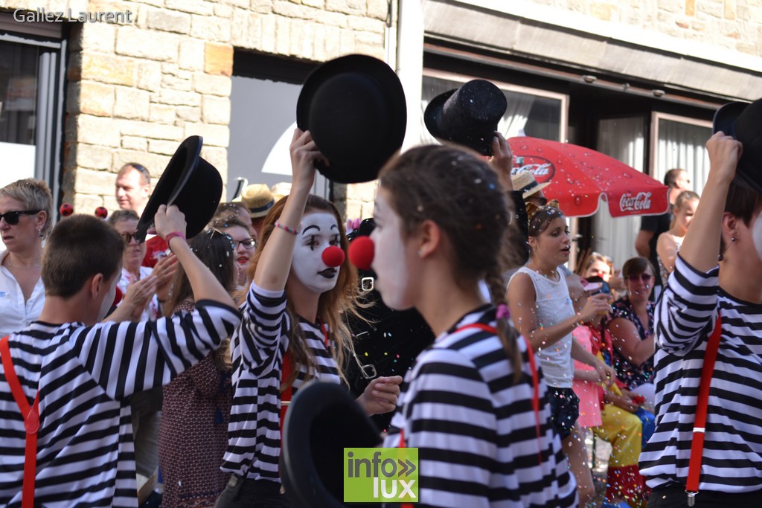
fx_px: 1588
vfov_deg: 18.2
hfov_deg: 27.0
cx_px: 381
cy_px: 254
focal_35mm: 75
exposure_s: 1/200
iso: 100
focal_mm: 50
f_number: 4.5
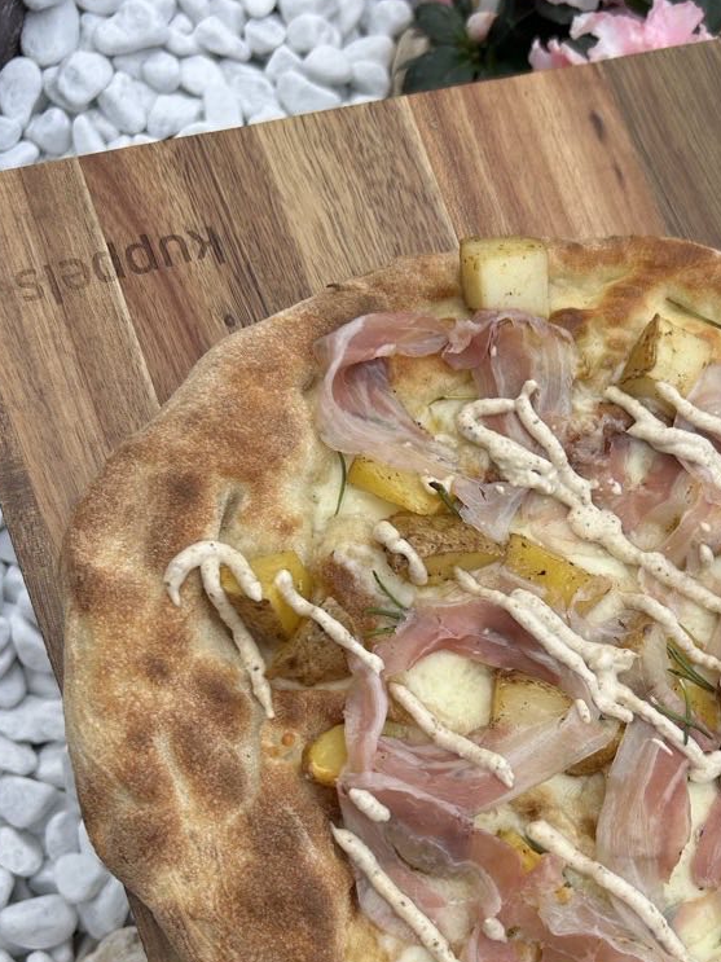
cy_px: 618
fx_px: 1167
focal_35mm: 42
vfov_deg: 44.3
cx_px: 564
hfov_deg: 33.5
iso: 50
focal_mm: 5.7
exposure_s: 1/1238
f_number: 1.5
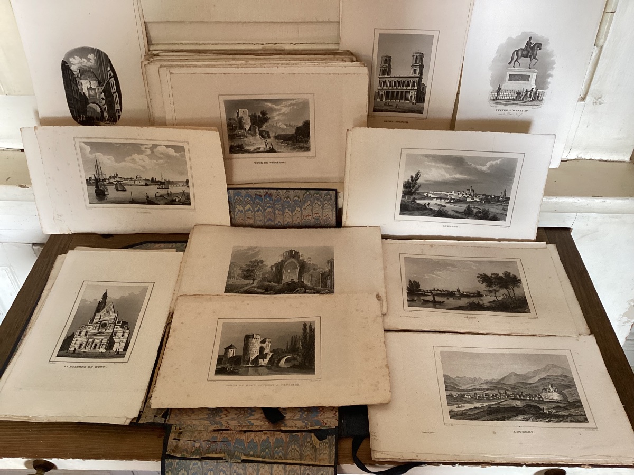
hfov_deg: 58.4
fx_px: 568
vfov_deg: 45.4
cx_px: 317
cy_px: 238
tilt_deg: -41.2
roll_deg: -2.6
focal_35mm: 31
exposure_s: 1/50
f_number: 2.4
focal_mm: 3.3
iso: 125
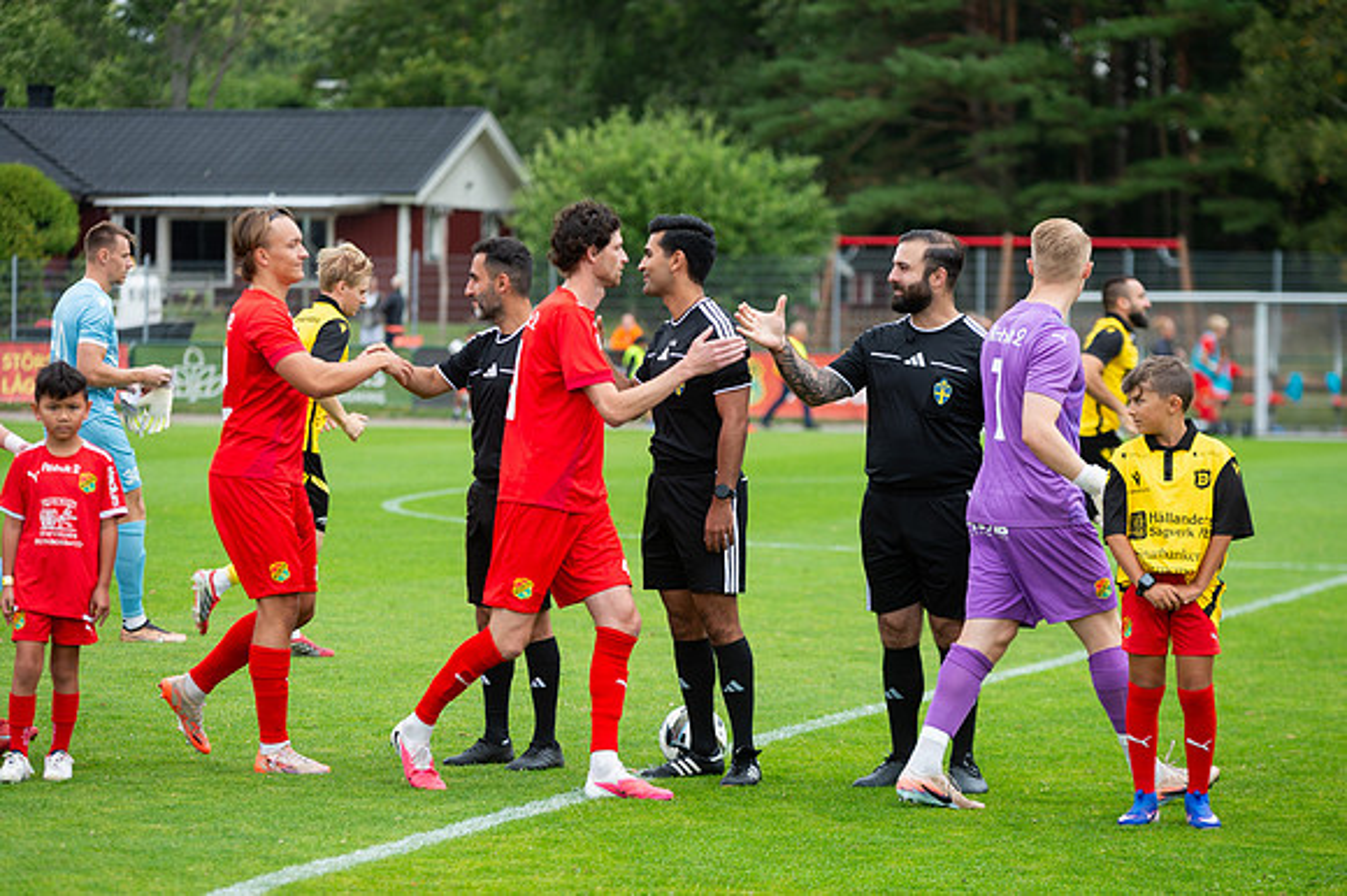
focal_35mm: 140
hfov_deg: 14.7
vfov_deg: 9.8
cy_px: 448
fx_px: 5235
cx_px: 674
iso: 180
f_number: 4
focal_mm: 140
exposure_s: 1/500
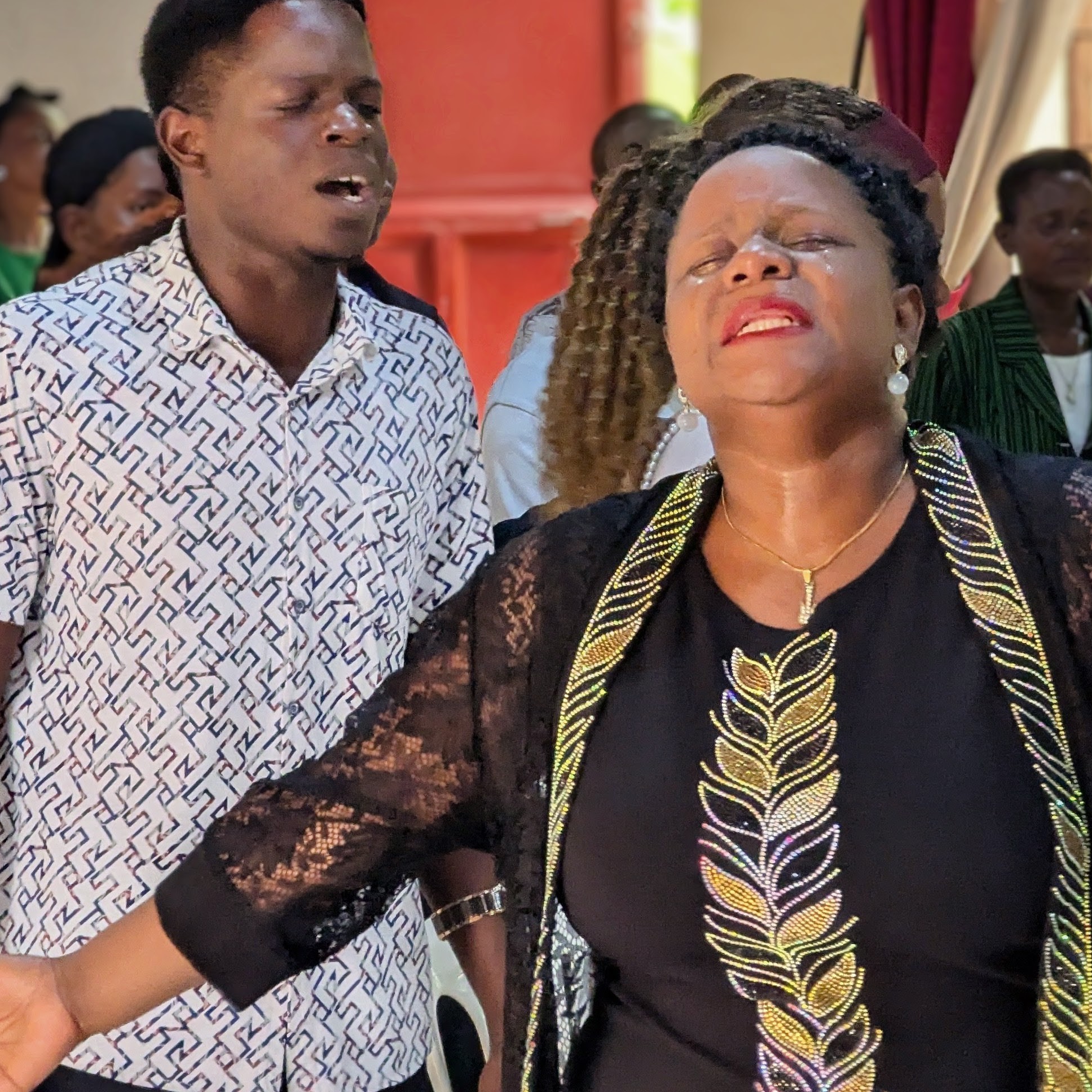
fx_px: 6353
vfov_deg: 9.8
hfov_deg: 9.8
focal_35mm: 178
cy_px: 581
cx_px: 674
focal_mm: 19
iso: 478
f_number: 3.5
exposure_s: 1/60.7
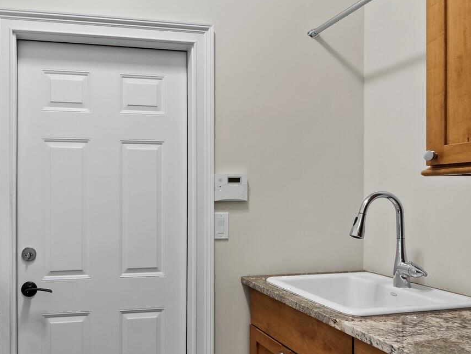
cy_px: 200
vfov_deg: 53.0
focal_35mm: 26
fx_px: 354
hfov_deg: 63.7
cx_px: 124
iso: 400
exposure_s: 1
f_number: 10
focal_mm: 7
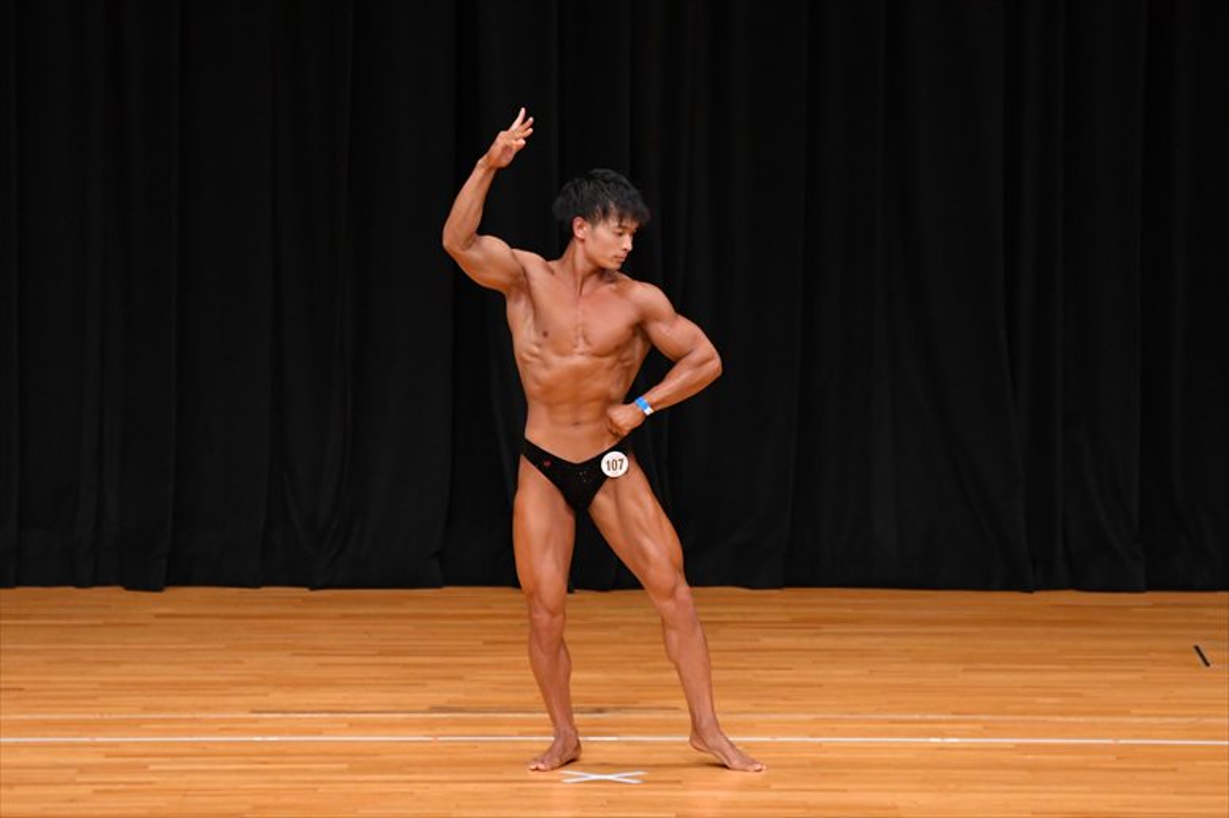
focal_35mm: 225
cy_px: 409
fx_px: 7678
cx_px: 614
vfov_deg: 6.1
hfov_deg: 9.2
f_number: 5.6
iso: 3200
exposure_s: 1/400
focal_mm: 150
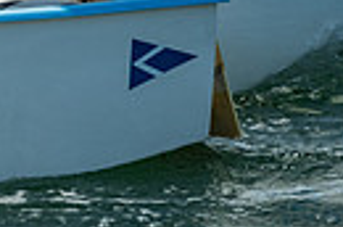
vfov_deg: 2.3
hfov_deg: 3.4
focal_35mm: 604
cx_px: -420
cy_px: -205
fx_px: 5741
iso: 250
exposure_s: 1/320
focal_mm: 135
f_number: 10
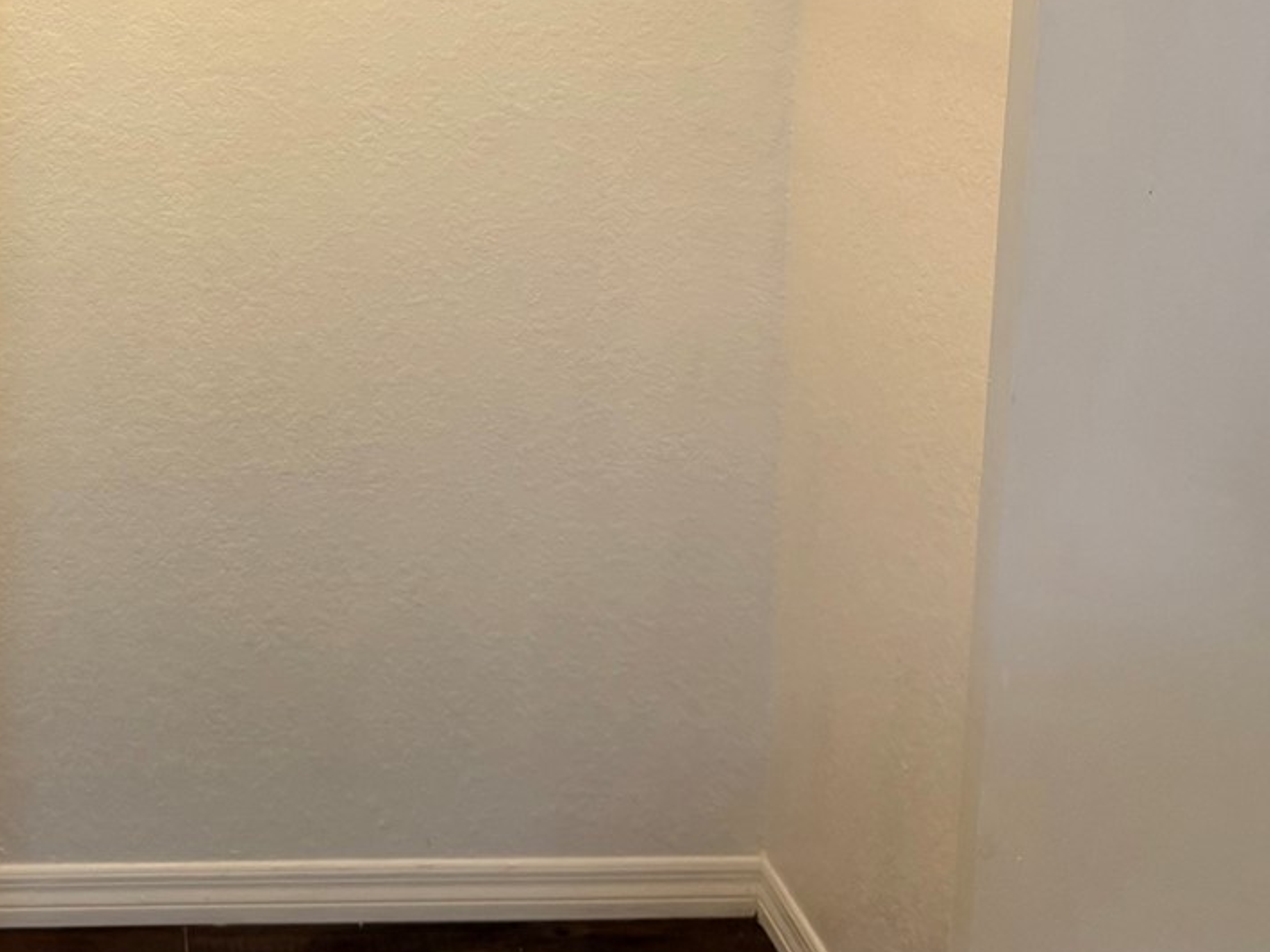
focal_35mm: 54
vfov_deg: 26.2
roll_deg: -0.8
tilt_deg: -9.4
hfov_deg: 34.0
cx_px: 184
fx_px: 1981
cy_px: 105
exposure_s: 1/60
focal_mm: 6.76
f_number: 1.78
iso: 250
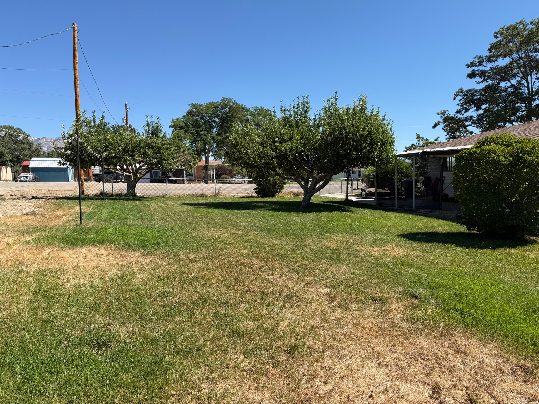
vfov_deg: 56.8
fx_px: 374
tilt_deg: -4.4
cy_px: 202
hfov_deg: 71.6
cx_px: 270
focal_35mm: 24
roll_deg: -0.8
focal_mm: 6.76
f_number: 1.78
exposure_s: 1/3584
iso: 80
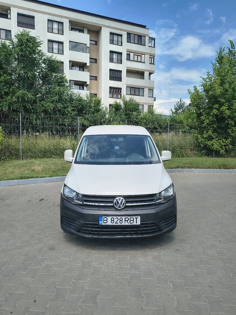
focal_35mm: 24
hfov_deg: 56.8
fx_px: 218
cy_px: 158
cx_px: 118
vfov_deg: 71.6
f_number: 1.8
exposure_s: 1/2000
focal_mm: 5.56
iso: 102
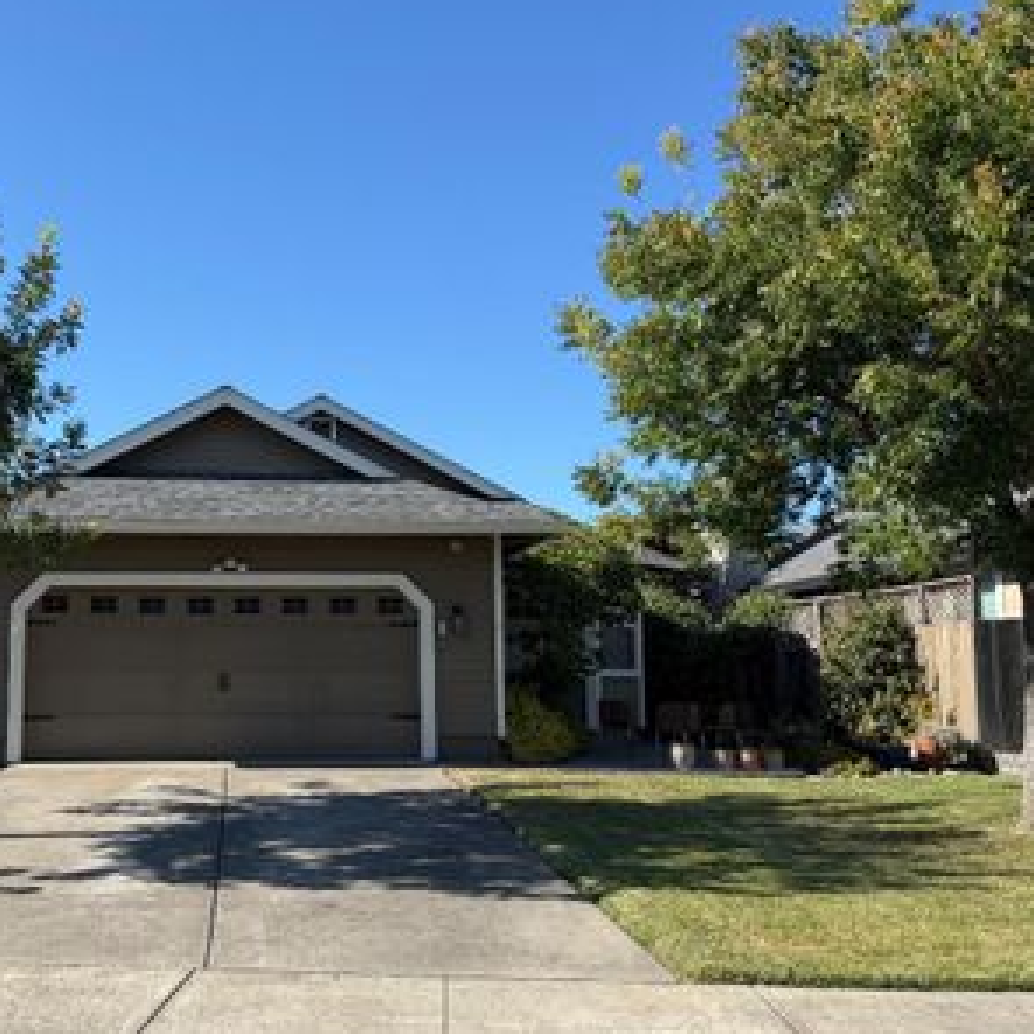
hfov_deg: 44.9
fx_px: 1217
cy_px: 556
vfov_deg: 46.0
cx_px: 294
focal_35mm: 36
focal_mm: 6.76
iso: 80
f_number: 1.78
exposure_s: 1/2611
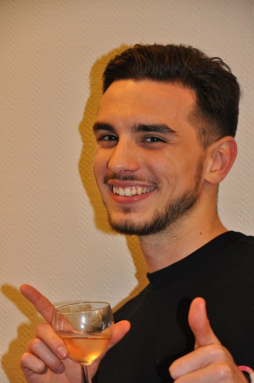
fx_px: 1433
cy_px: 192
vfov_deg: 15.2
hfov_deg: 10.1
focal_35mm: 135
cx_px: 127
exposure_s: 1/60
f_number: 5.3
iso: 800
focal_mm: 90
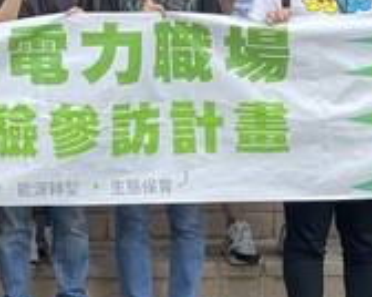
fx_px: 1166
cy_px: -116
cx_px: -93
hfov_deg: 17.2
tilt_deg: +3.8
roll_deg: +0.2
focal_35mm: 106
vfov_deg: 13.8
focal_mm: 4.2
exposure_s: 1/205
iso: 32
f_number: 1.6
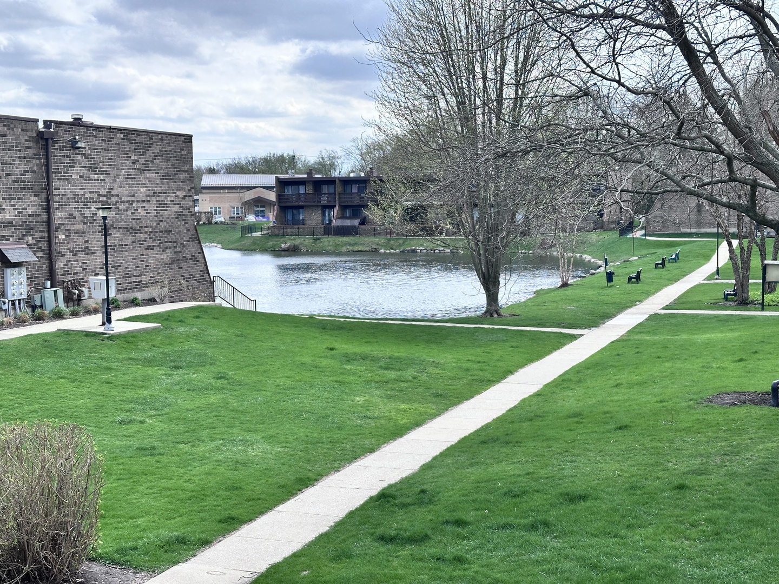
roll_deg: +1.5
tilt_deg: -5.7
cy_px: 292
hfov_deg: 39.7
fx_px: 1080
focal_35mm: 48
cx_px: 390
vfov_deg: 30.3
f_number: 1.78
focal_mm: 6.86
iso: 64
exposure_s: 1/2597
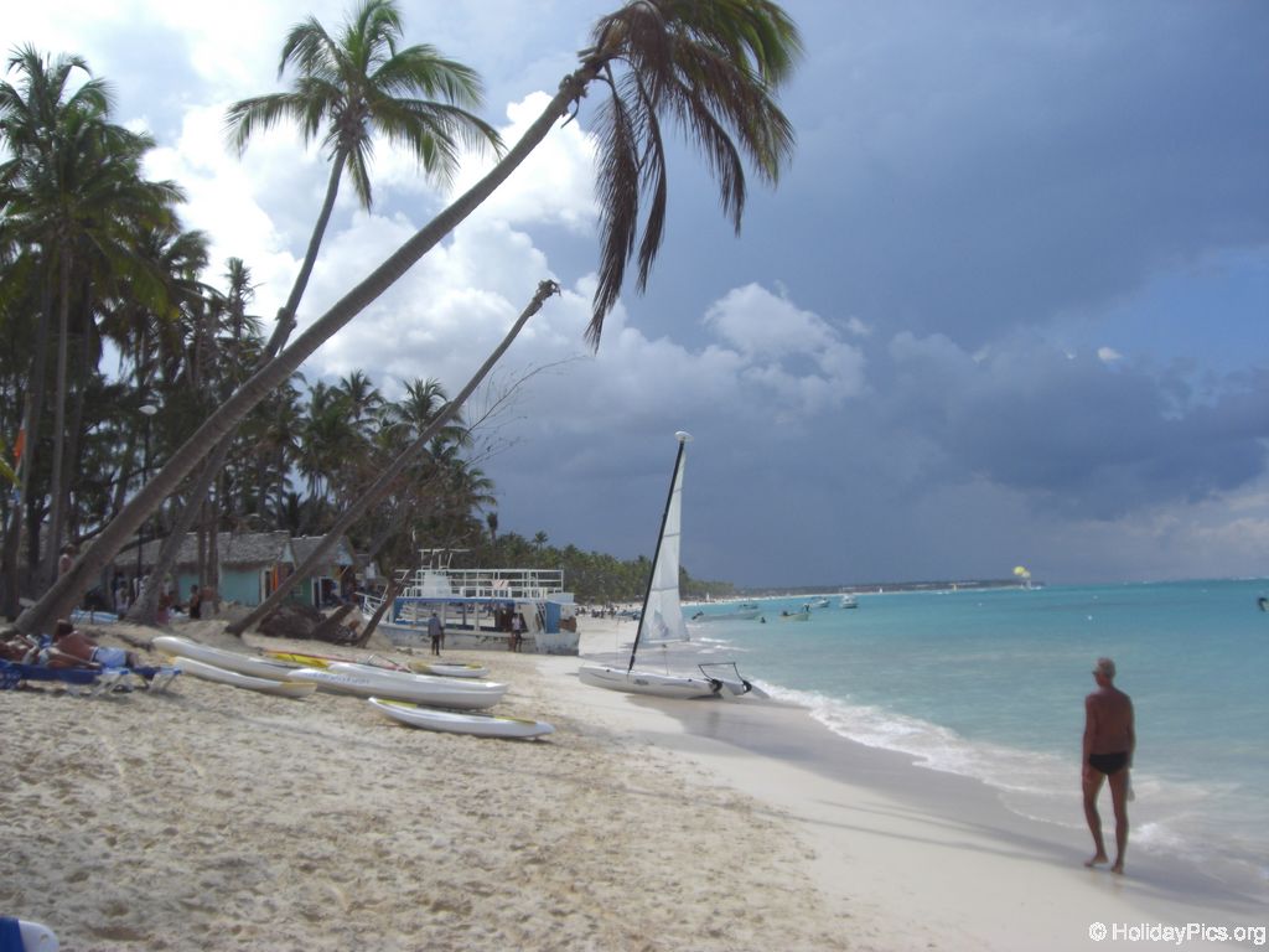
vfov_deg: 37.7
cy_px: 476
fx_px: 1393
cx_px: 634
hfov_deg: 49.0
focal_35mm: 38
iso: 64
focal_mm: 6.2
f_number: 8
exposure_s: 1/200
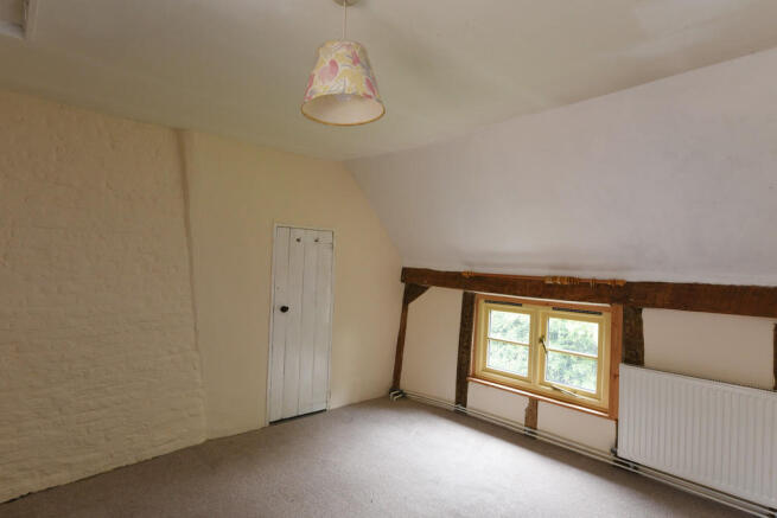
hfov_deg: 90.0
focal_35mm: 18
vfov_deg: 67.4
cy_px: 259
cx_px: 388
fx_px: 389
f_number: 9
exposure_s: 1
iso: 400
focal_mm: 18
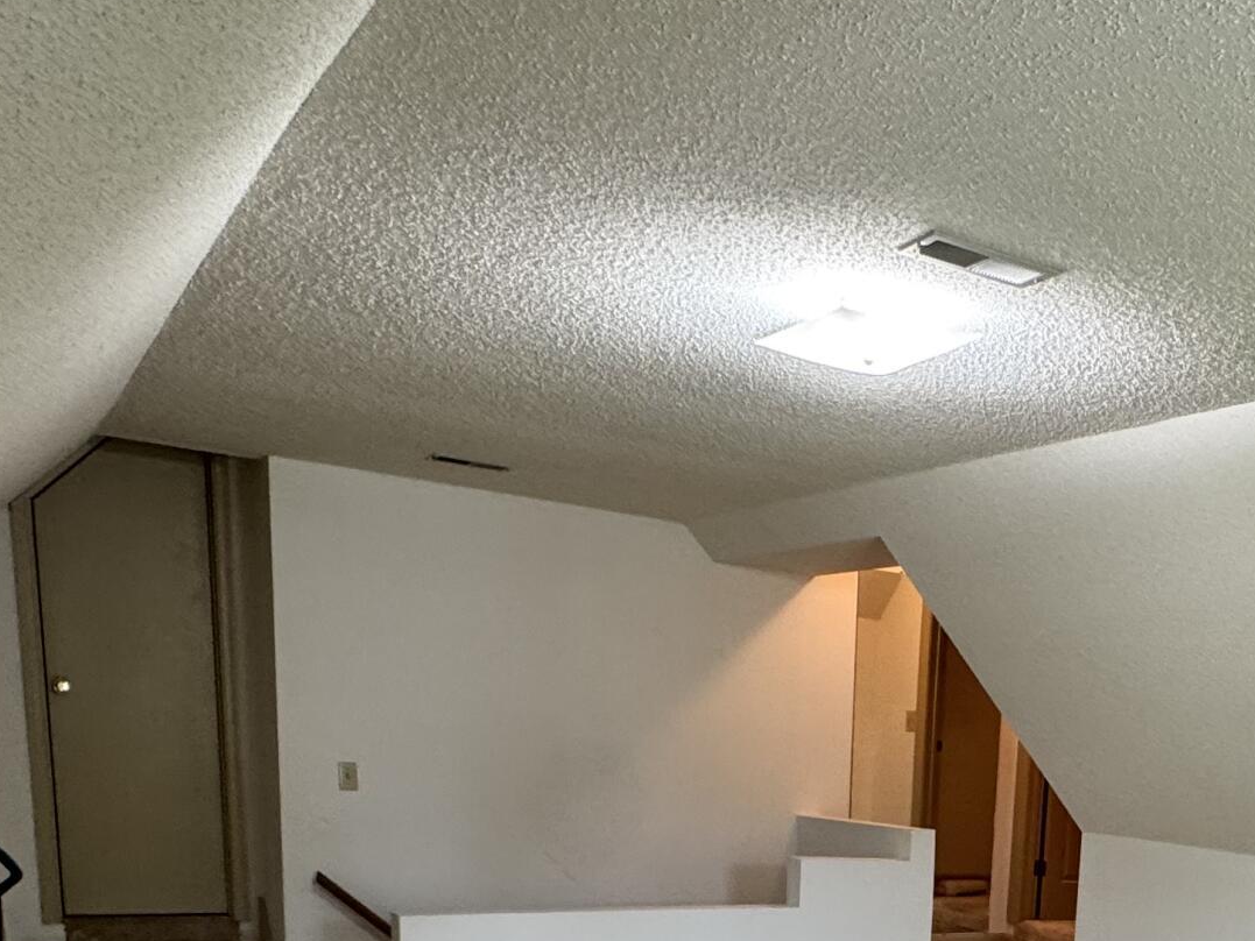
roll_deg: -3.4
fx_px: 1414
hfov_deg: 45.4
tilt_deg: -12.2
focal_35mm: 39
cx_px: 1007
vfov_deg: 32.2
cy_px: 1052
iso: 250
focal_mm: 2.22
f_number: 2.2
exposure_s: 1/60
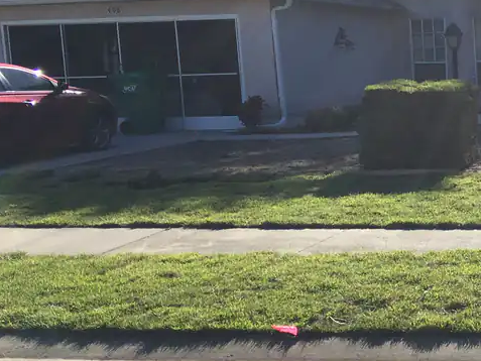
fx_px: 1015
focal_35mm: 73
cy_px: 238
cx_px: 586
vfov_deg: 20.1
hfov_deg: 24.1
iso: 25
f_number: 2.2
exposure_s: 1/1374
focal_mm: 4.15
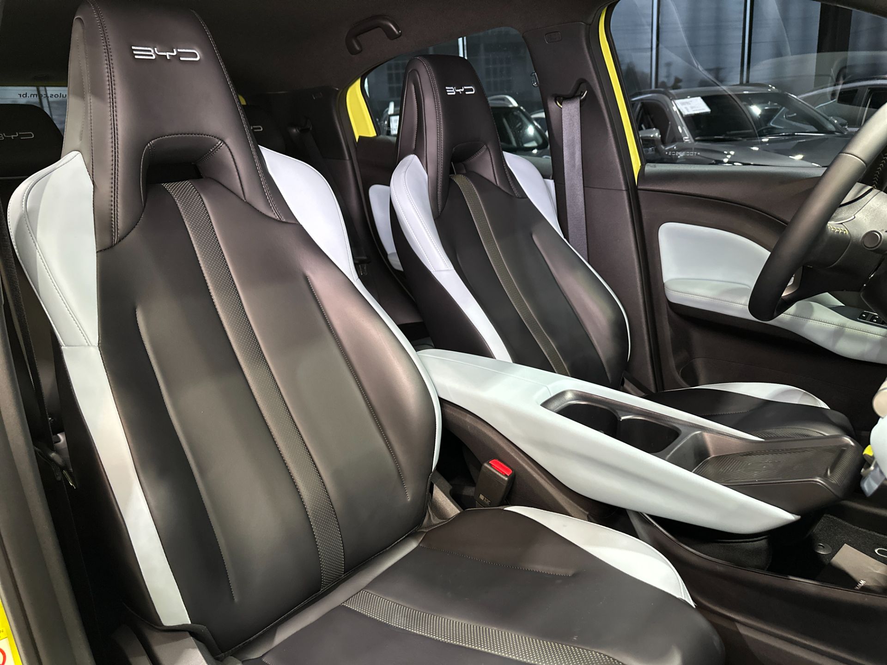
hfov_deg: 71.6
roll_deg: +3.8
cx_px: 444
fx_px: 615
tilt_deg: -16.3
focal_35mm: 24
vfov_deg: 56.8
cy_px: 332
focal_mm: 6.86
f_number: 1.78
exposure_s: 1/40
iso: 640
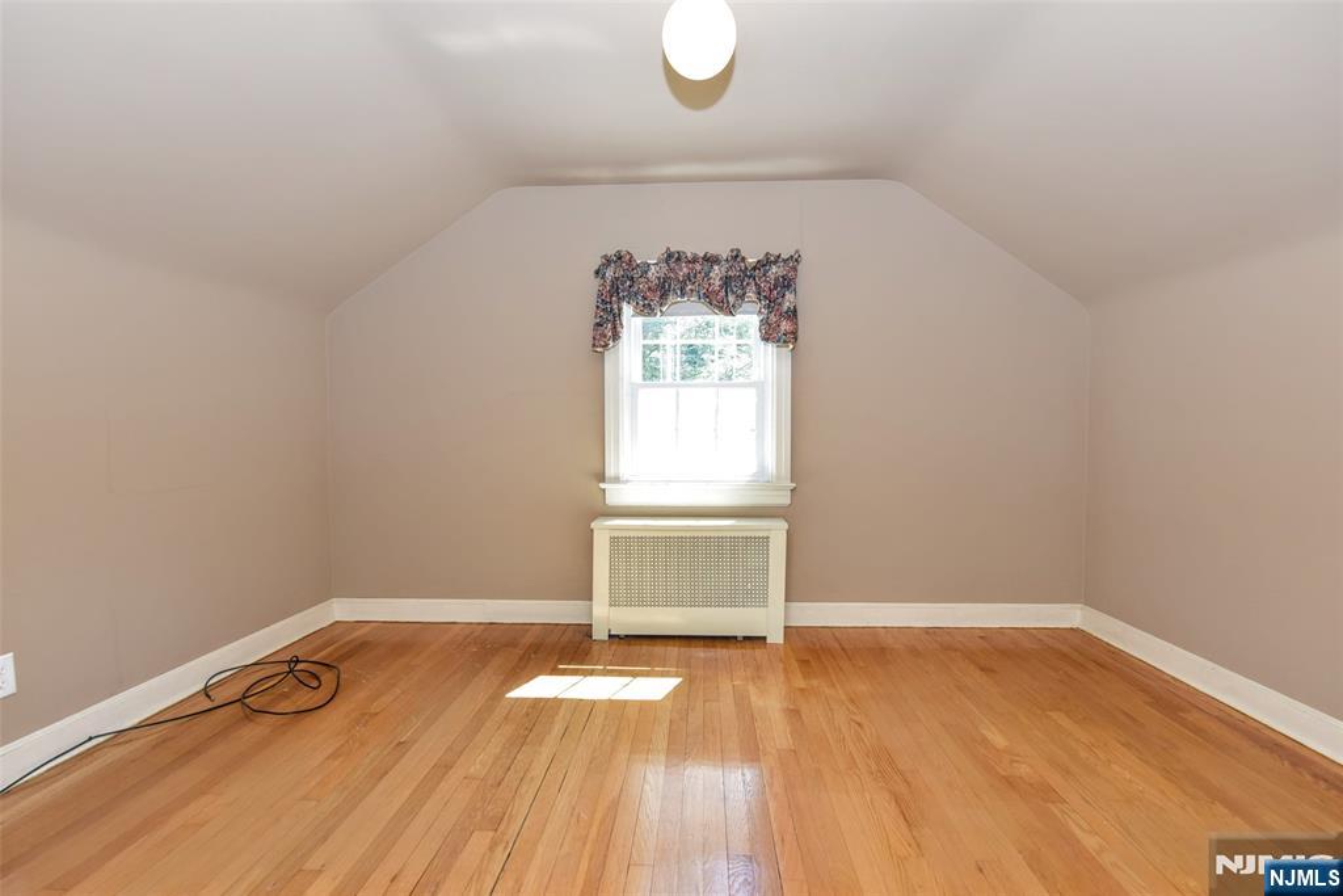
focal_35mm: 16
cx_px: 672
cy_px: 448
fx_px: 597
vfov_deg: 73.8
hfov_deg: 96.7
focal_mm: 16
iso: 800
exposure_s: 1/125
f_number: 5.6
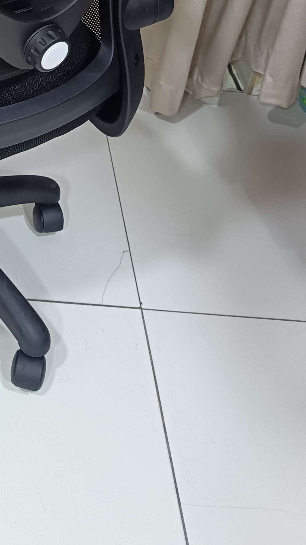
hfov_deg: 19.9
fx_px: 822
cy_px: -36
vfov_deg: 32.7
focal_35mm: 57
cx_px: -49
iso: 1477
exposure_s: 1/25
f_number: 1.75
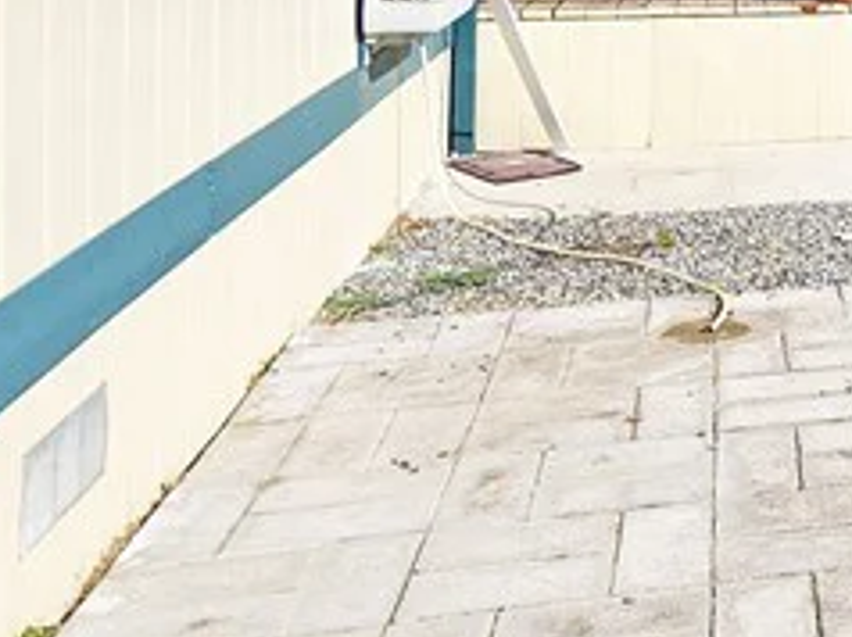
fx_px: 1377
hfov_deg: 26.7
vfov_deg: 23.7
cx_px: 1210
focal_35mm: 56
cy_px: -129
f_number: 2.2
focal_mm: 2.2
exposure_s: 1/3464
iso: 50
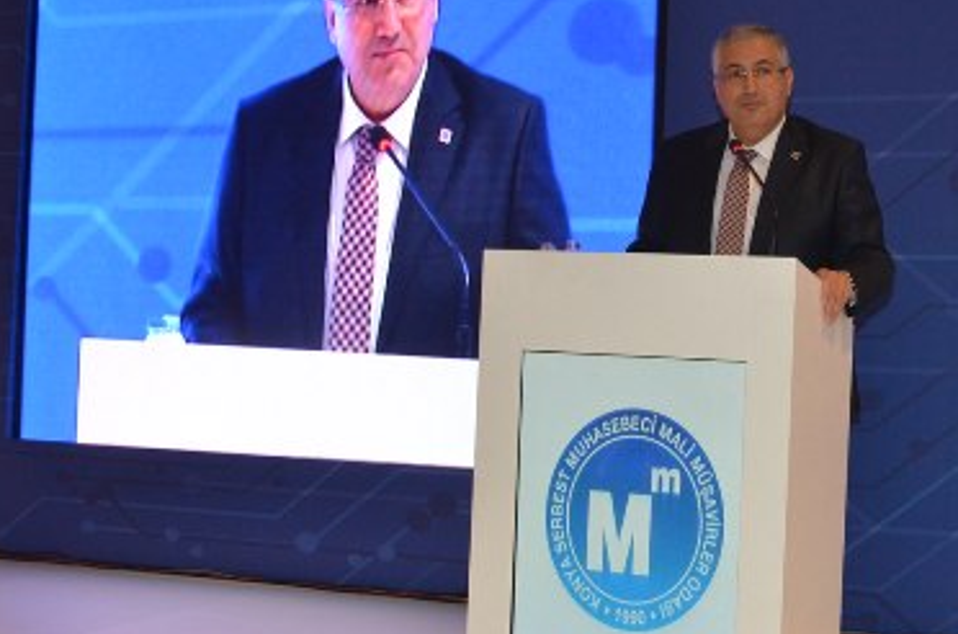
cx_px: 716
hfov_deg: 31.9
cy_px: 283
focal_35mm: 62
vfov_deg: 21.8
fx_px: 1646
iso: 1600
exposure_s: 1/60
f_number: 5.6
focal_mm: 24
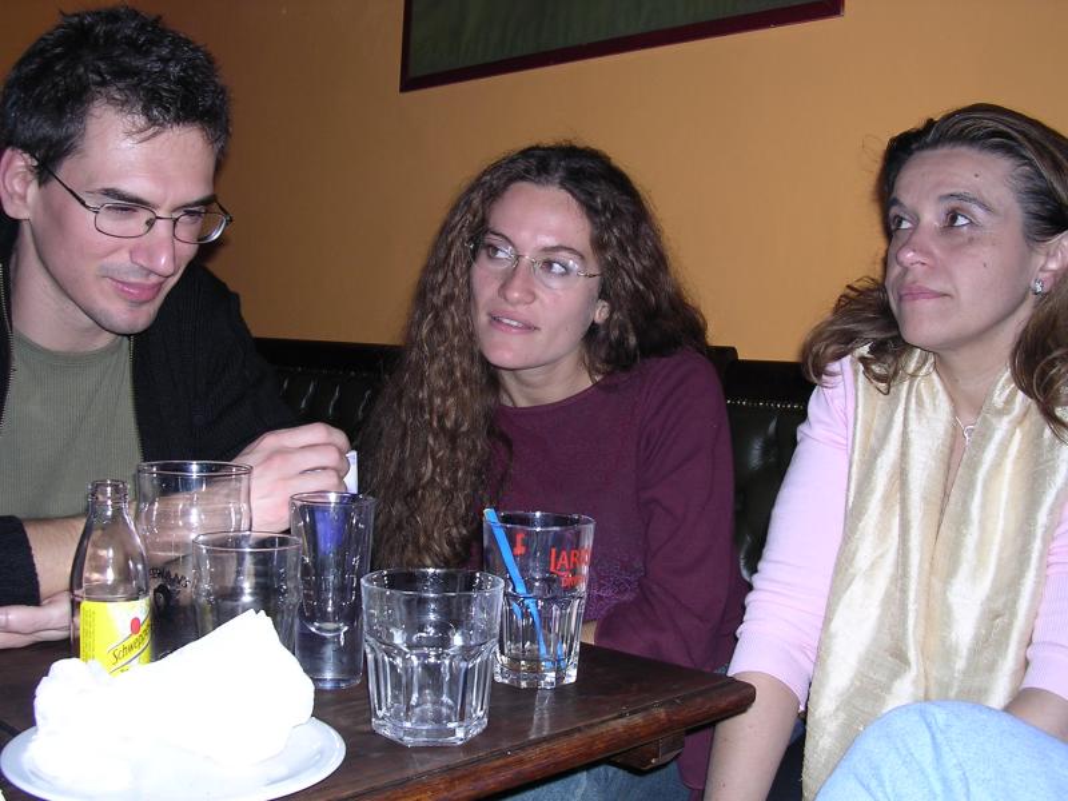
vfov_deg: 37.7
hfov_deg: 49.0
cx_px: 534
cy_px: 400
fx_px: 1172
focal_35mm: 38
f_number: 2.8
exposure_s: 1/60.1
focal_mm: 5.8
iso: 100
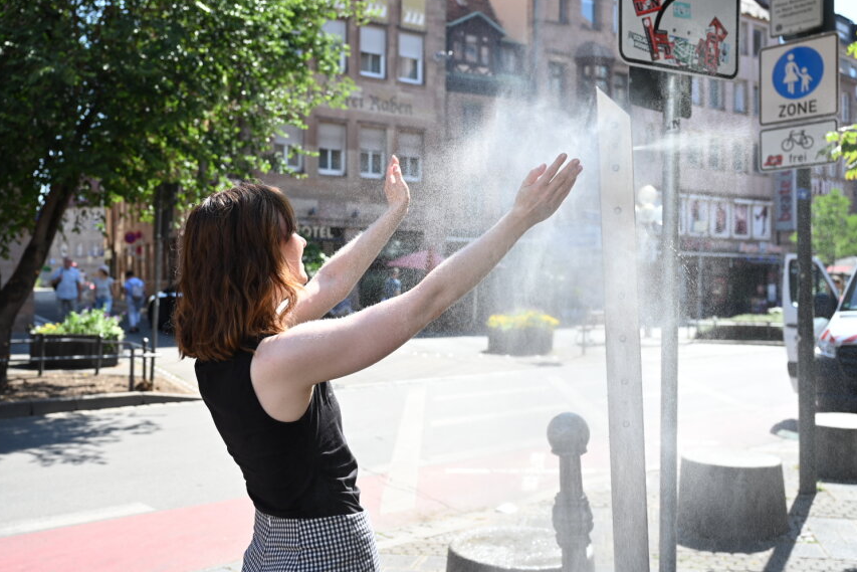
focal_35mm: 37
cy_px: 280
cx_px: 393
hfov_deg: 51.8
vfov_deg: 36.0
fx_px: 881
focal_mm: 34
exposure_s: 1/250
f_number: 4
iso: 80
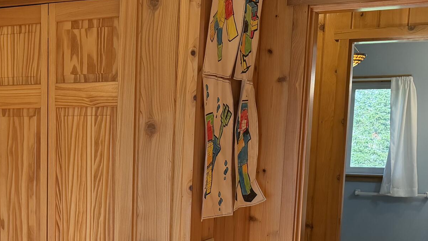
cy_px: 255
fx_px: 738
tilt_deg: -8.3
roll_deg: +0.2
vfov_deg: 18.0
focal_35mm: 65
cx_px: 45
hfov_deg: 30.9
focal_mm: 6.76
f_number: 1.78
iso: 160
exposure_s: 1/217
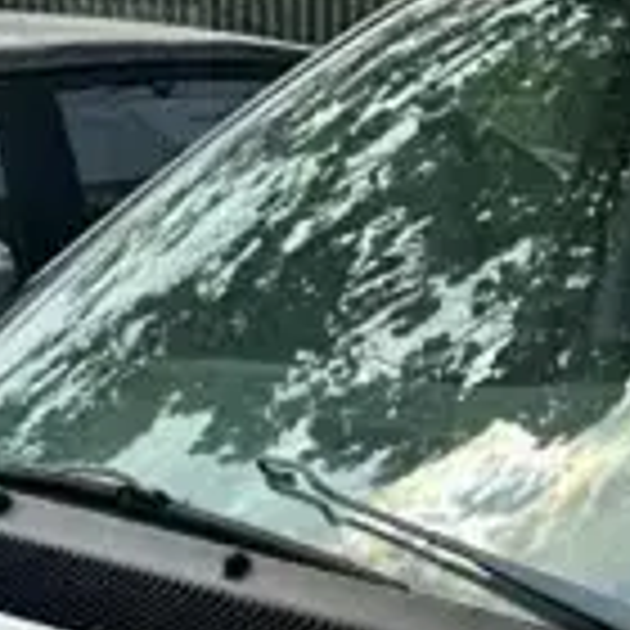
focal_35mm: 145
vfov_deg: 11.6
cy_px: 922
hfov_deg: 12.0
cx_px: 477
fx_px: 2986
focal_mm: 6.86
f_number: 1.78
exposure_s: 1/4762
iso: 80
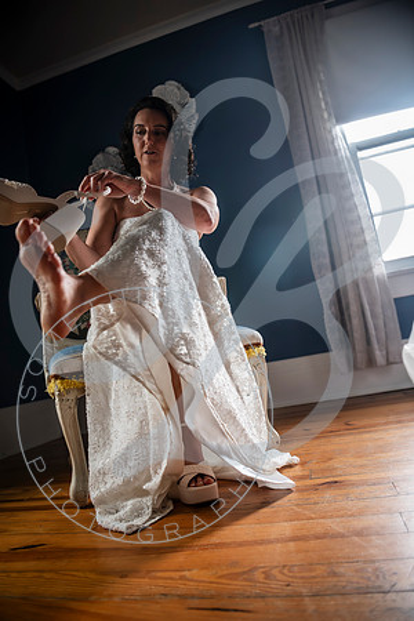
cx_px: 207
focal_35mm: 24
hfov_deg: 53.1
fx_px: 414
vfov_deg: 73.7
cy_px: 310
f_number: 2.8
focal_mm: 24
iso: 1600
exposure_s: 1/160
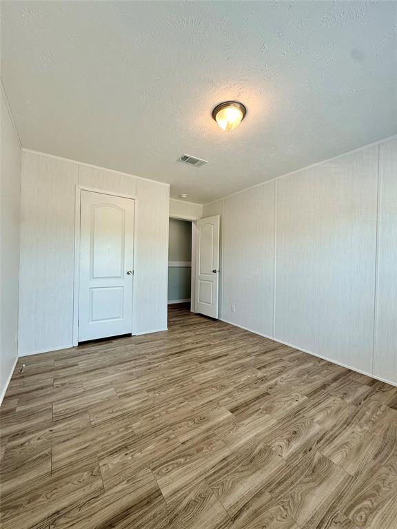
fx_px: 214
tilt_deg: +0.2
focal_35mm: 14
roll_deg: -2.0
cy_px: 264
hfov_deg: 85.7
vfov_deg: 102.1
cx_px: 198
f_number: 2.2
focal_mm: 2.22
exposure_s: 1/120
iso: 125
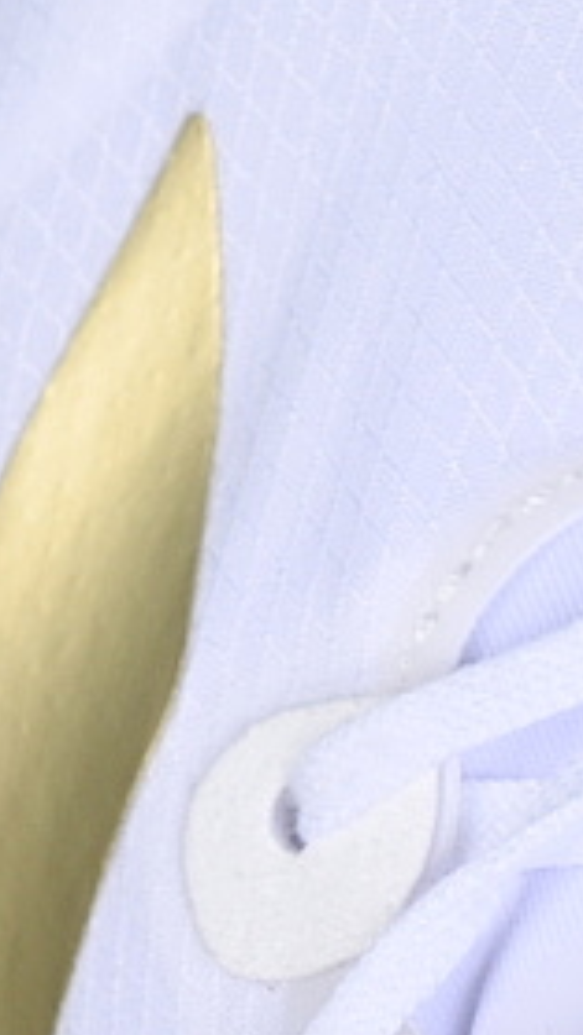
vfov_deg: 7.1
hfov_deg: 4.0
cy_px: 694
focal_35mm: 304
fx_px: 8352
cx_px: 661
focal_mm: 50
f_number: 7.1
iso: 160
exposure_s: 1/100
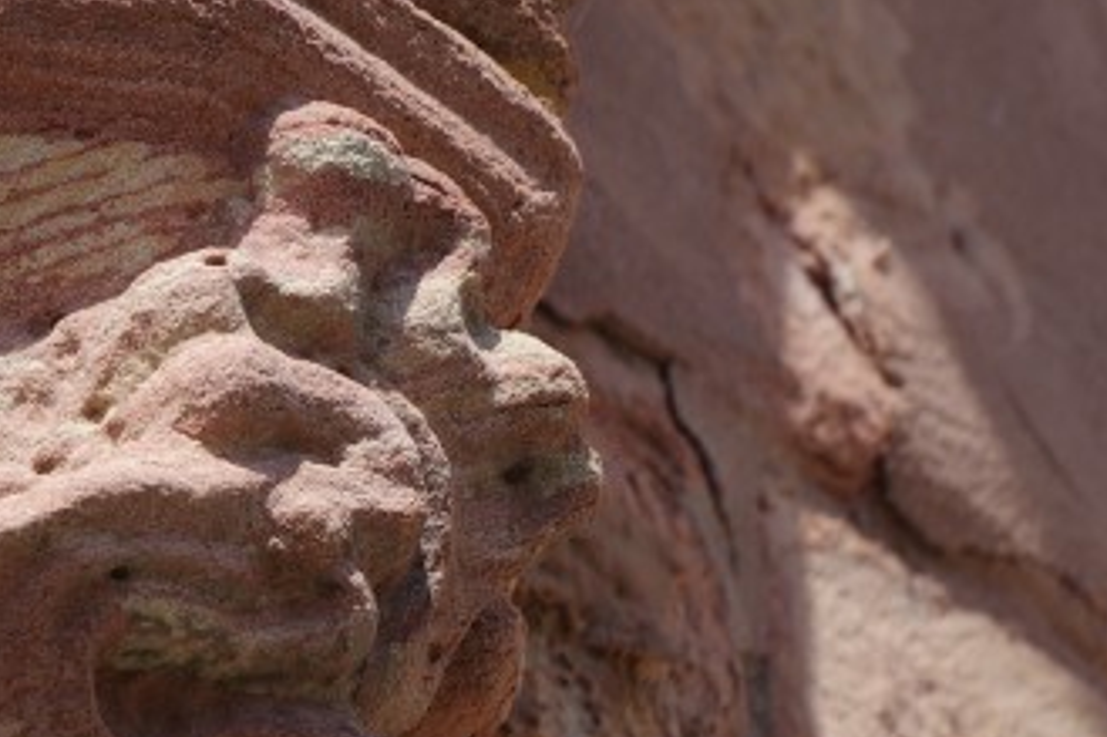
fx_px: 38662
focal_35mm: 1258
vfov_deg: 1.1
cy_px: 461
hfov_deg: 1.6
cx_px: -104
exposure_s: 1/400
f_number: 5.6
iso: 100
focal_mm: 230
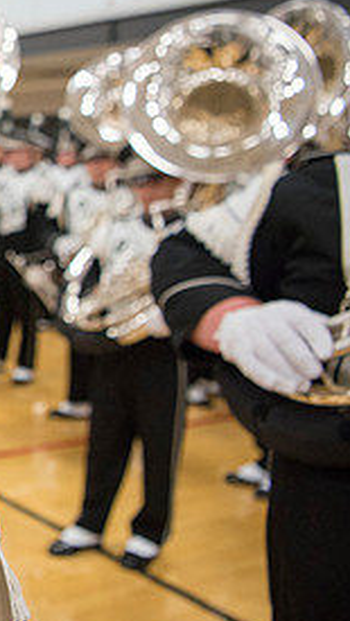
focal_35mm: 53
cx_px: -296
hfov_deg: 17.8
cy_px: 243
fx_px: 873
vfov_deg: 39.0
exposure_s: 1/320
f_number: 3.2
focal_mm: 24
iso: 2000
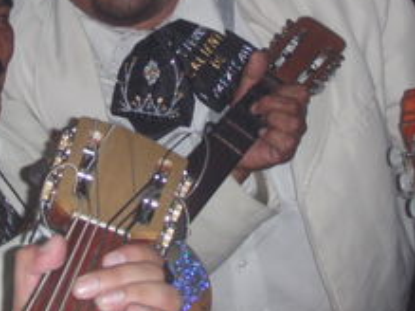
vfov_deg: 13.2
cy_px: 47
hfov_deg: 17.7
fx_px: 1330
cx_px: 161
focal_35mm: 111
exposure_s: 1/30
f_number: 3.5
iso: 100
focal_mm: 6.7
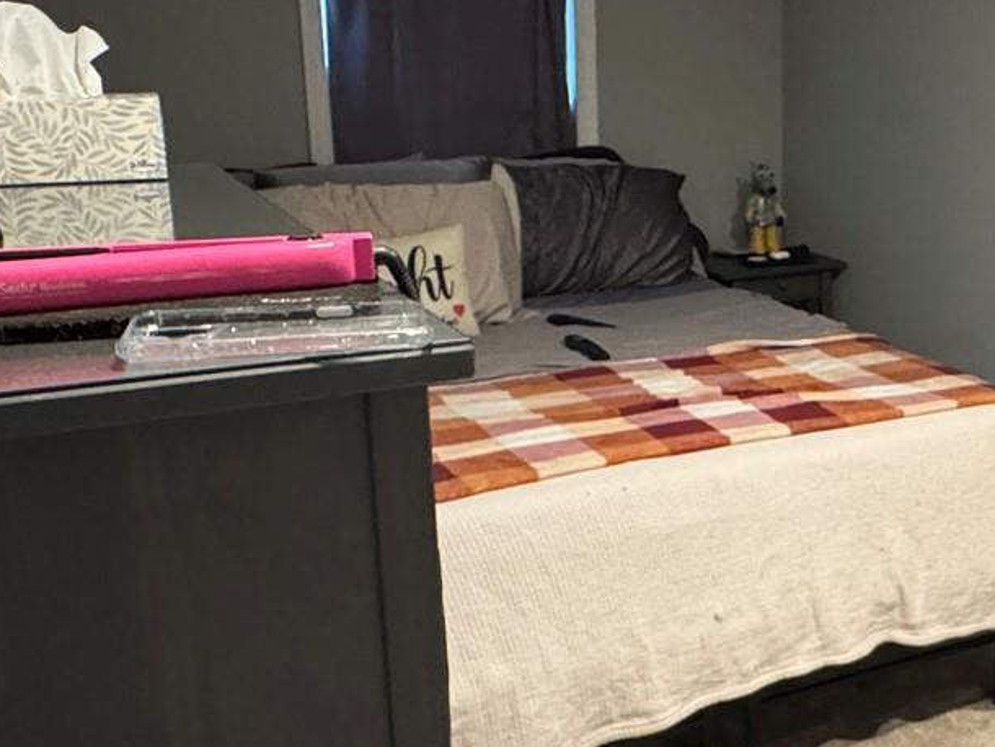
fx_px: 1351
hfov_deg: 38.7
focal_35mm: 47
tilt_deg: -14.5
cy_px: 349
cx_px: 814
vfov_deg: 30.9
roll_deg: -1.0
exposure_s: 1/40
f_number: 2.2
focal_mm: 2.22
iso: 1000
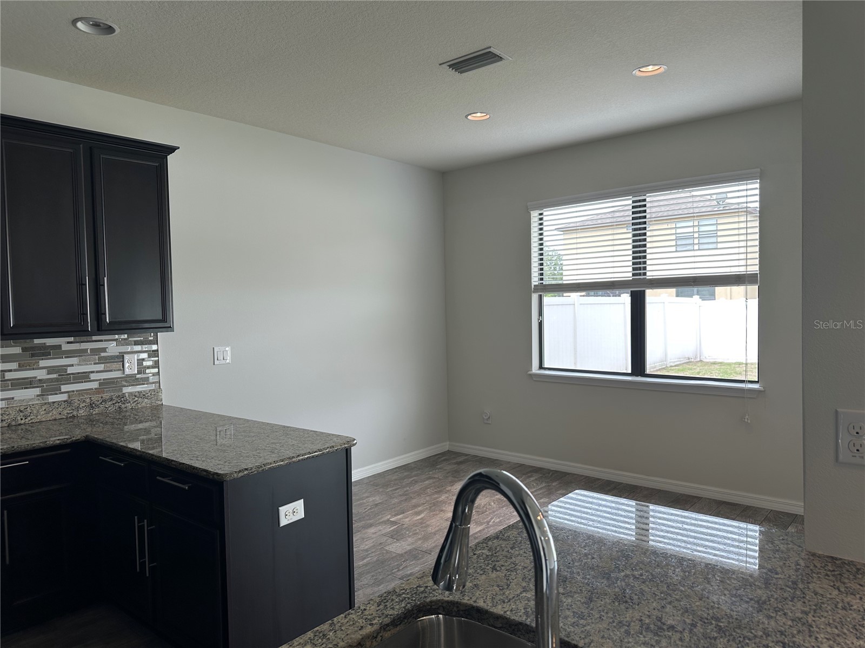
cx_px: 432
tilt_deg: -1.8
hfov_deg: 71.6
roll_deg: +0.9
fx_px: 600
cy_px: 324
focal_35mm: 24
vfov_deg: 56.8
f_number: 1.78
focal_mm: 6.86
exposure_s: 1/233
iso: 80
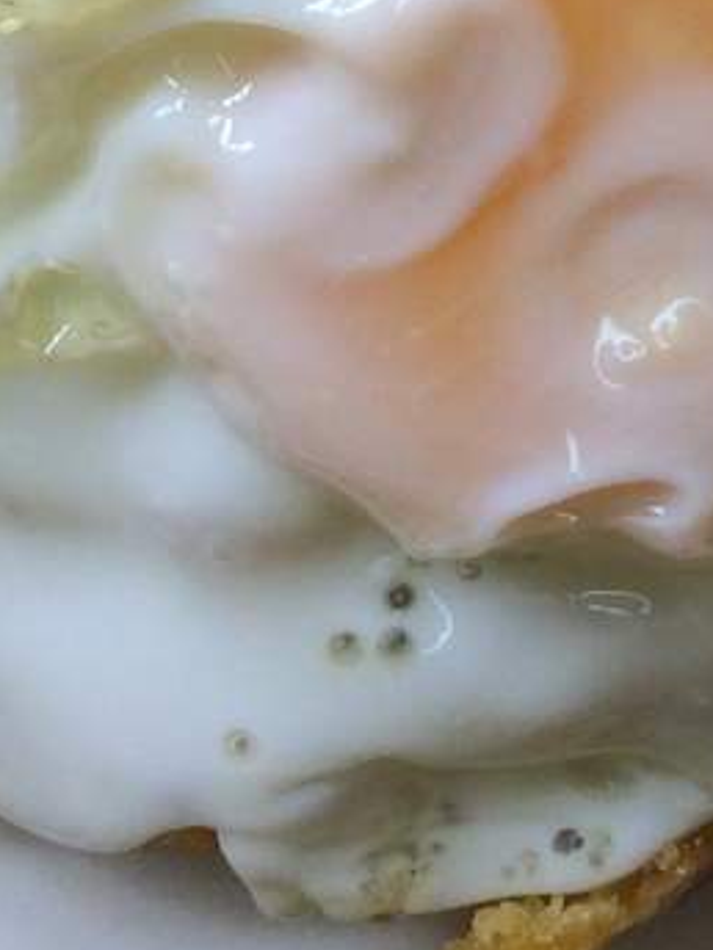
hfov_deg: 10.9
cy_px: -942
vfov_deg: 12.8
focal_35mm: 135
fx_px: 3708
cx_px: 633
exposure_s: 1/120
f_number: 2.2
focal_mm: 4.15
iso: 50
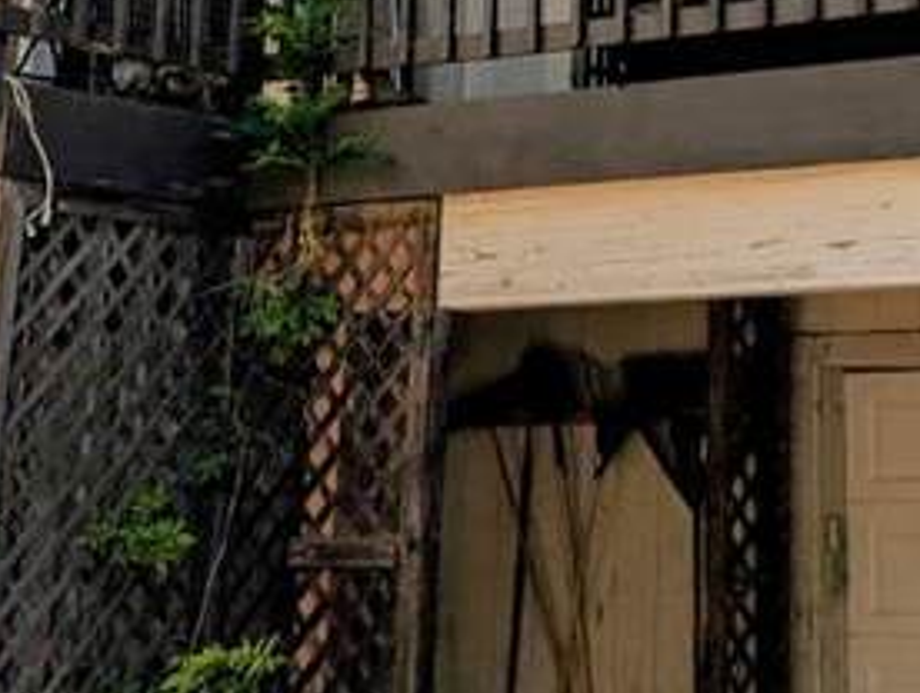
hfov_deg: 17.6
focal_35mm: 111
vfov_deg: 11.7
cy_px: -773
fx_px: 2955
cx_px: 648
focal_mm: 6.9
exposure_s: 1/732
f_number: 1.68
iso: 21
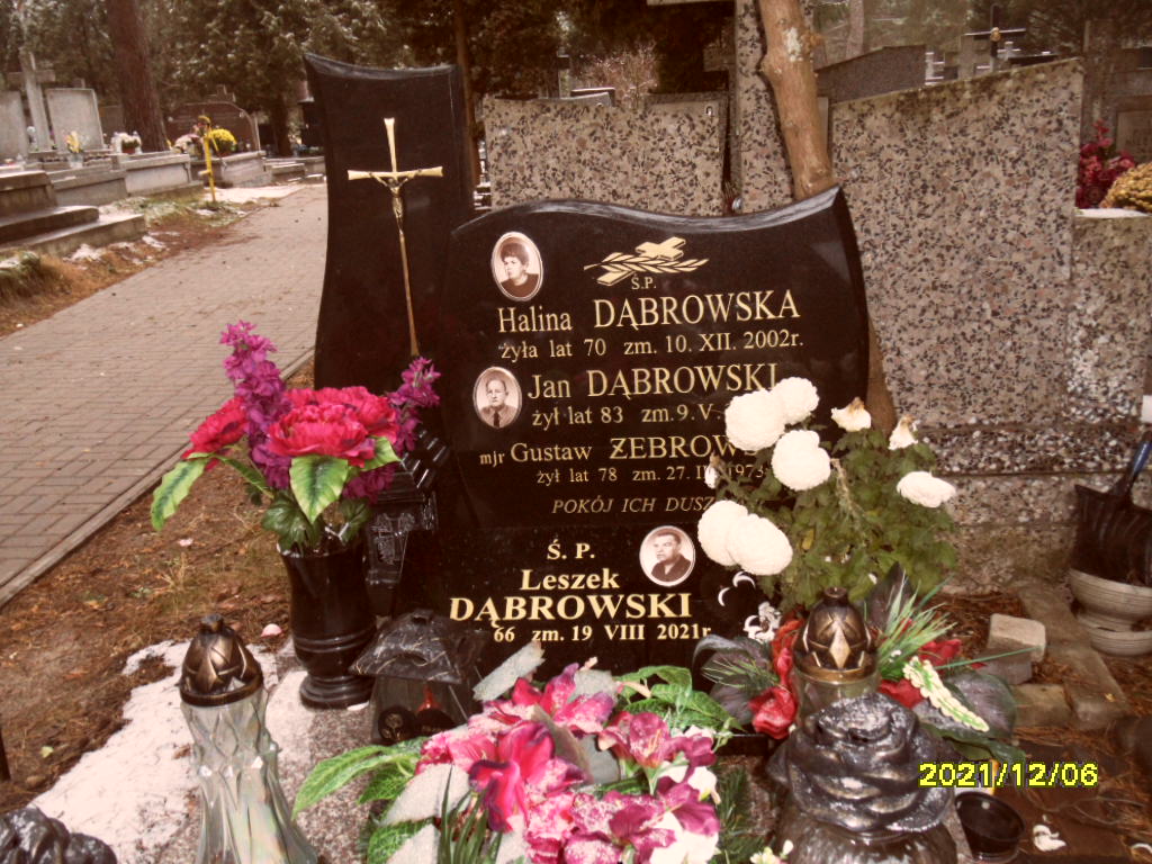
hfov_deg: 56.8
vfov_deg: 44.2
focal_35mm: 32
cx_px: 576
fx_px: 1065
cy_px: 432
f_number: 3.4
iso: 240
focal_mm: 5.3
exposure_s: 1/30
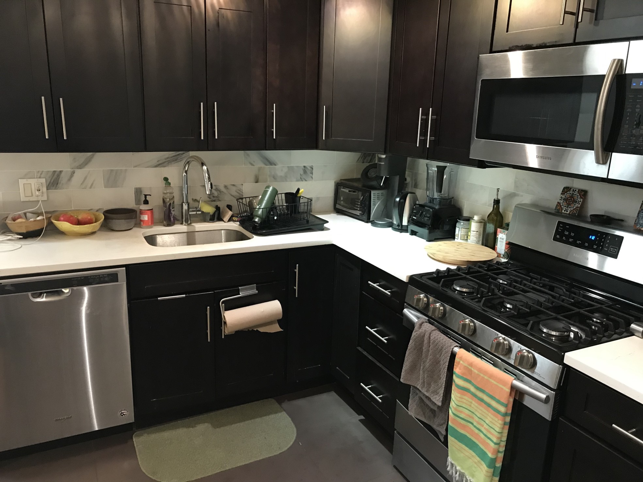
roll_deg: -2.0
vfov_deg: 49.8
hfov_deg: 63.4
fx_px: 520
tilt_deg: -14.6
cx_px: 322
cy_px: 241
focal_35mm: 28
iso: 100
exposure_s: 1/9
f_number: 1.8
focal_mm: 3.99
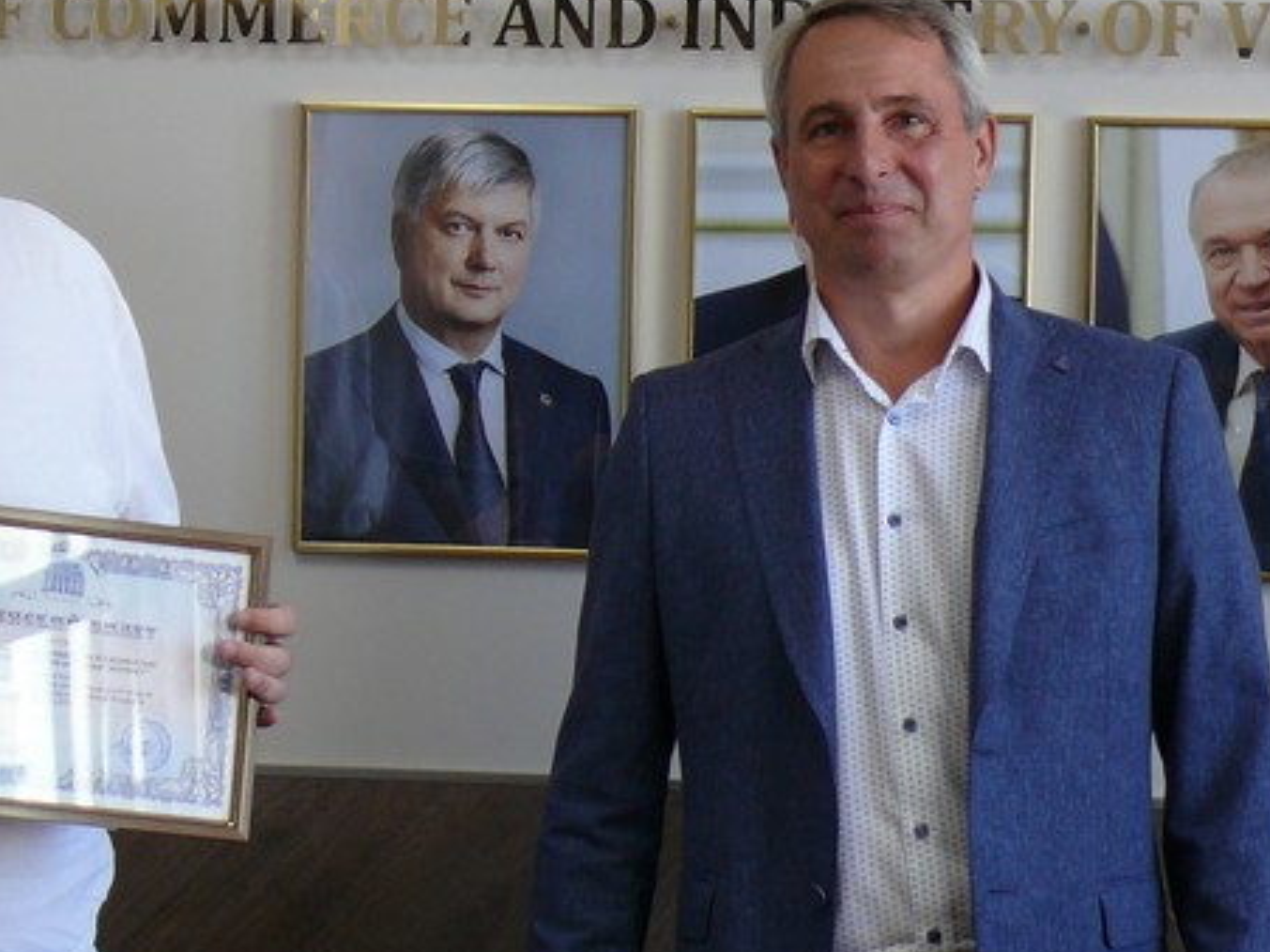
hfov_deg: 13.9
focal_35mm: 142
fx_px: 5208
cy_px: 397
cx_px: 313
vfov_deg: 10.4
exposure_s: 1/50
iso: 100
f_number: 3.2
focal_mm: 11.7
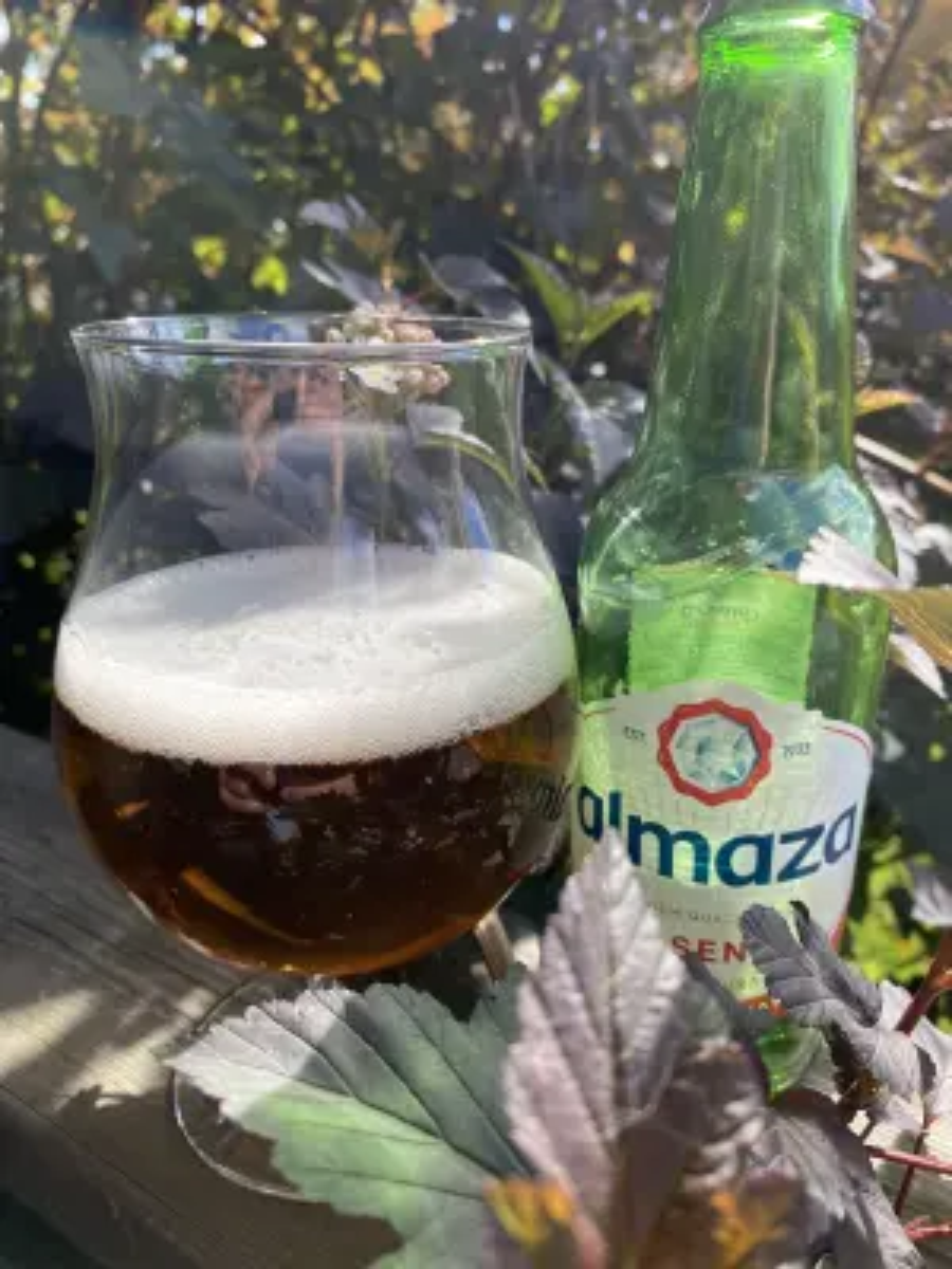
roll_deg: -0.3
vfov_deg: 67.3
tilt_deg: -20.0
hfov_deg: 53.1
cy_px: 634
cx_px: 476
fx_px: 953
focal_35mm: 26
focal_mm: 4.25
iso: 32
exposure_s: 1/557
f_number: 1.8
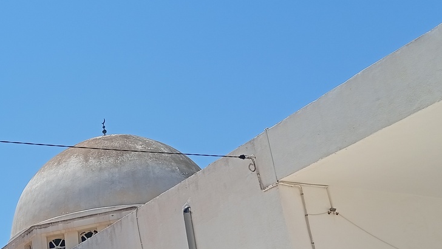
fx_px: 680
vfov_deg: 20.5
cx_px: 80
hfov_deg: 34.7
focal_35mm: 58
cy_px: 194
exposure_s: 1/943
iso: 50
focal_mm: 3.98
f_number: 1.8
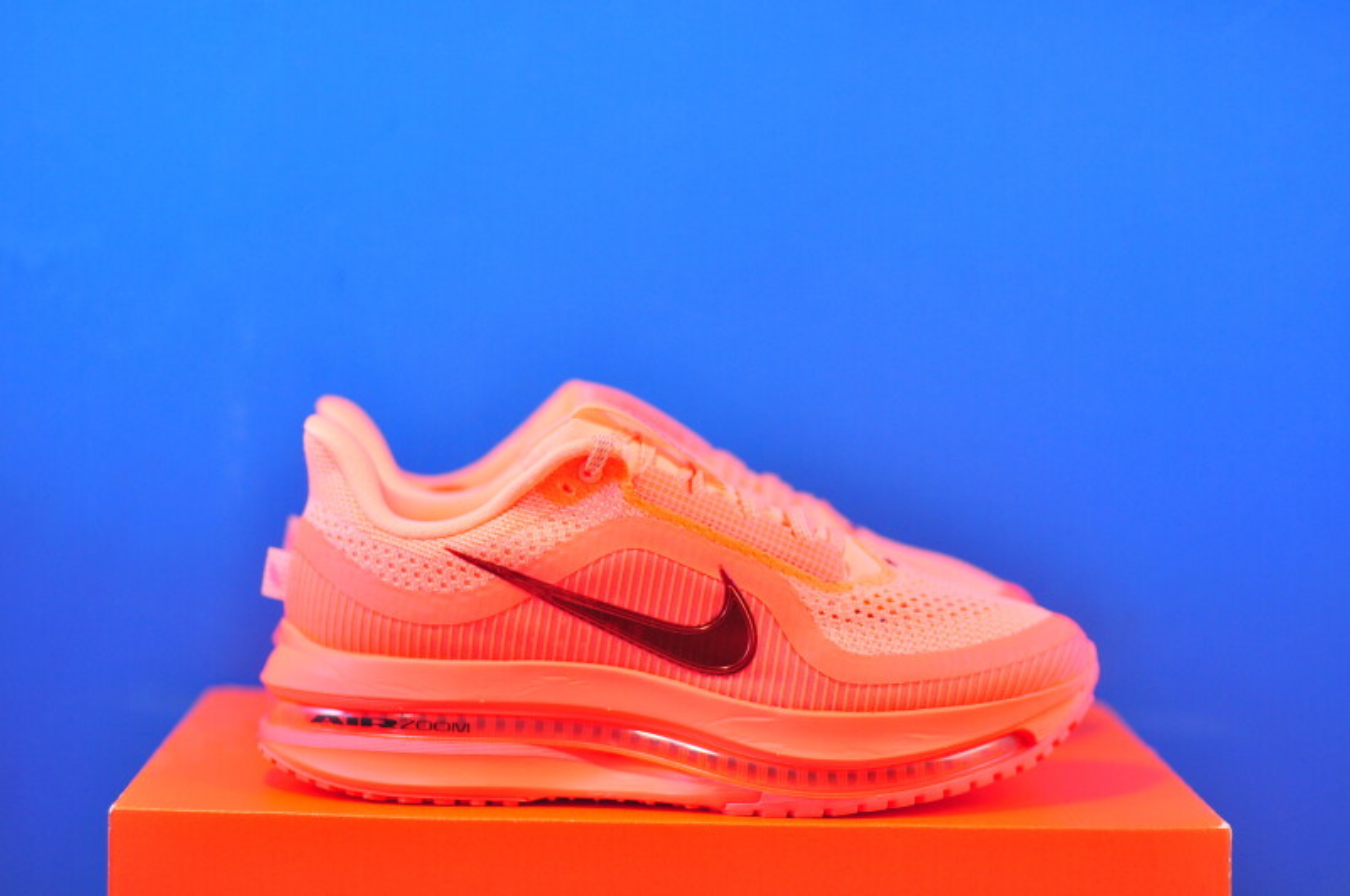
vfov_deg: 18.1
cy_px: 448
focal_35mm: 75
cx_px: 675
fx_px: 2808
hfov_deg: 27.0
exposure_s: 1/320
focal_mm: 50
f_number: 2
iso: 250
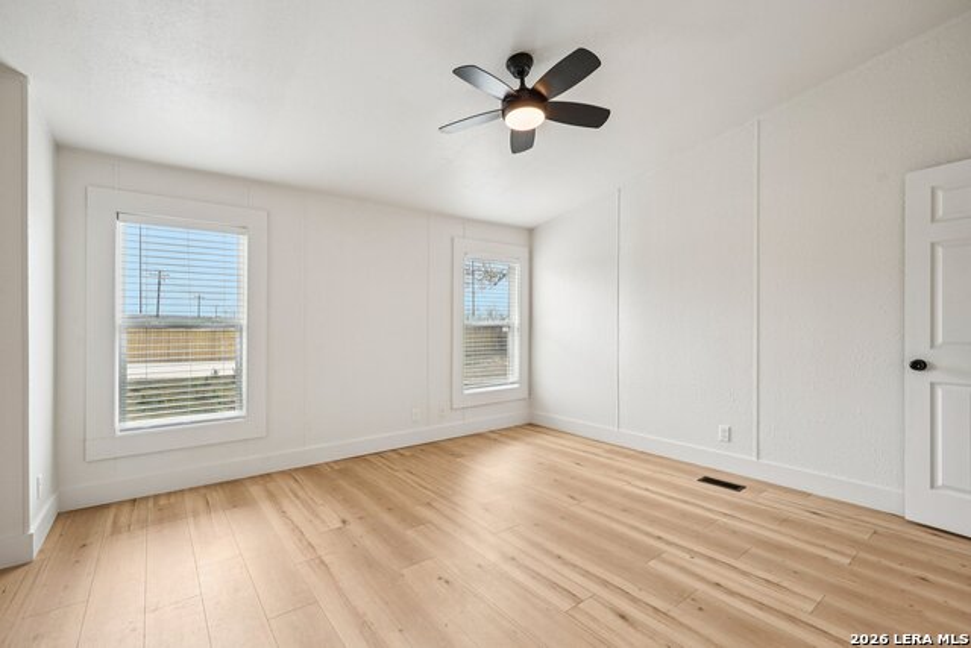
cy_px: 324
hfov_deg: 95.0
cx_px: 486
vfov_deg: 72.1
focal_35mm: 16
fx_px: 445
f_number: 8
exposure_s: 1/40
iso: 100
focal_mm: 16.5
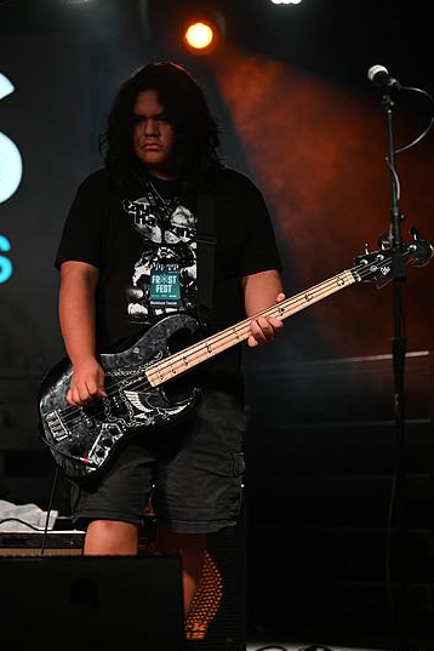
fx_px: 3906
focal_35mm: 216
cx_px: 209
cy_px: 329
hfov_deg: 6.4
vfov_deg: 9.5
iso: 1600
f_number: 3.5
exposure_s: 1/400
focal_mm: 200
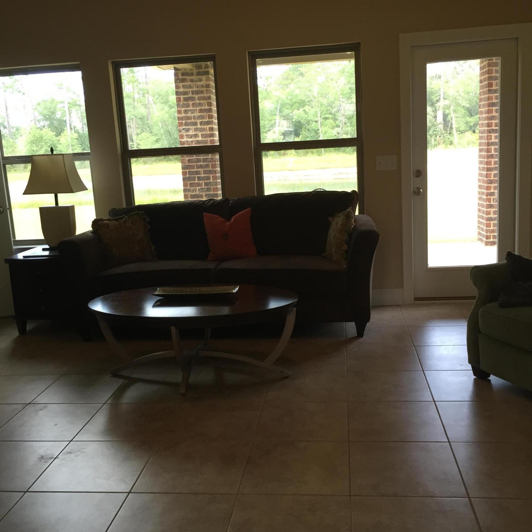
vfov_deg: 47.2
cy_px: 260
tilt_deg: -9.5
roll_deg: +2.8
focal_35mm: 35
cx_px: 260
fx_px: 609
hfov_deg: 47.2
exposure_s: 1/40
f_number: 2.2
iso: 32
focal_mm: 4.15
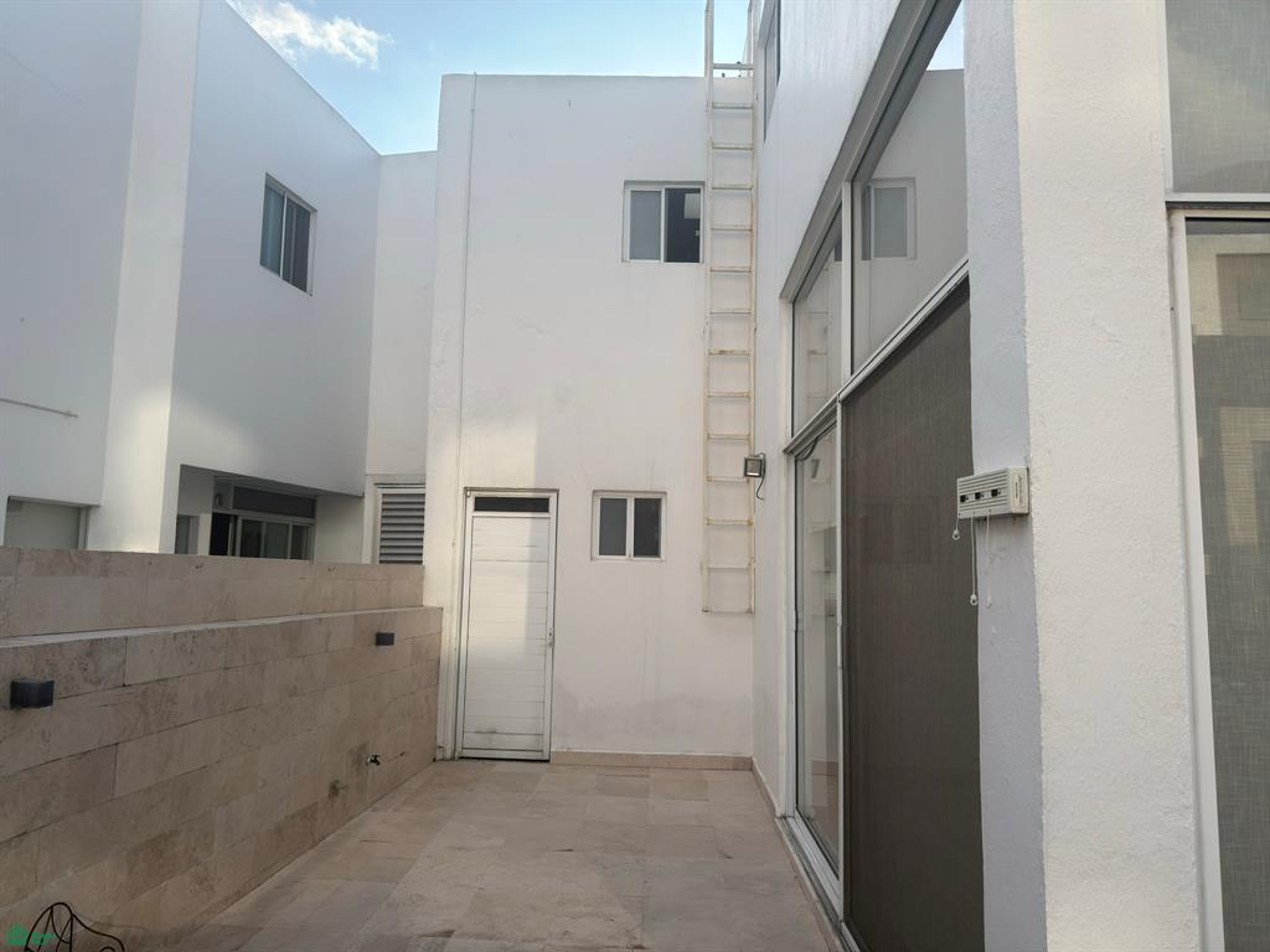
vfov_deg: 56.8
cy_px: 476
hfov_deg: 71.6
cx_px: 635
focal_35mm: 24
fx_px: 881
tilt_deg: +6.3
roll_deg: -1.4
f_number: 1.78
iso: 64
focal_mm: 6.76
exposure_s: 1/2066
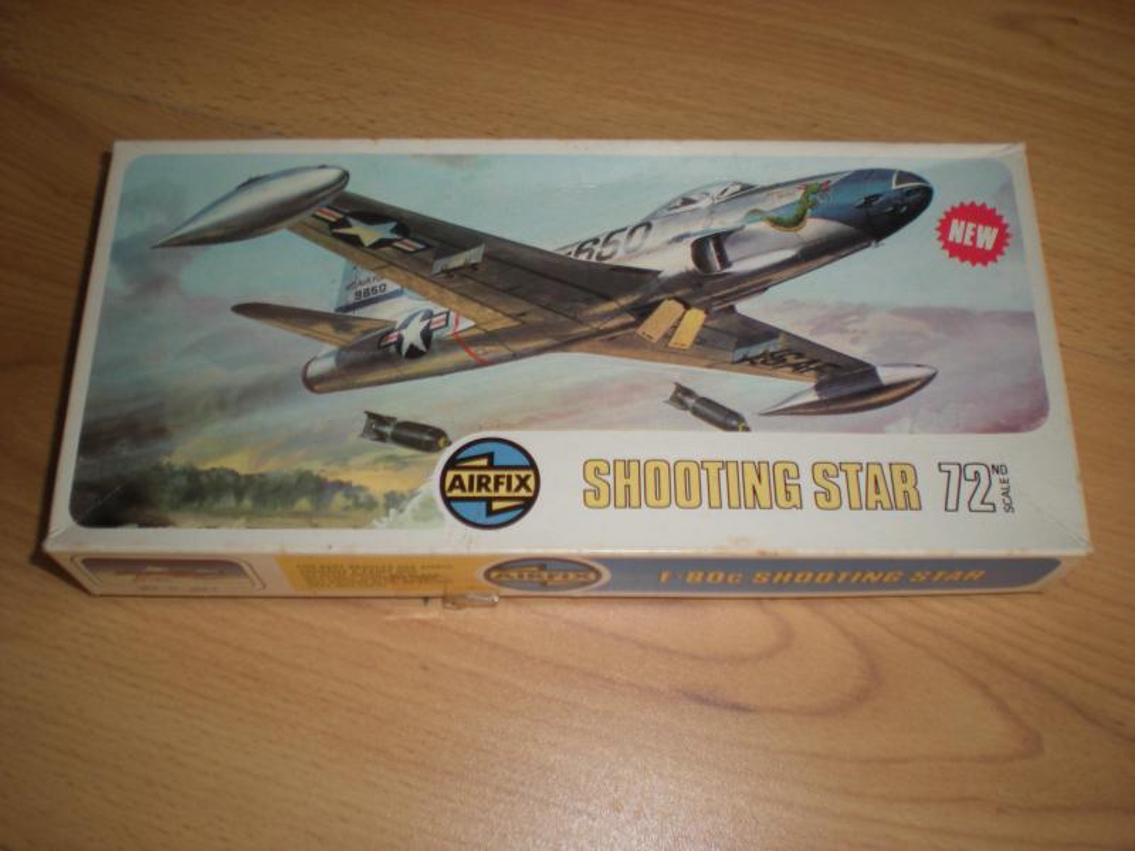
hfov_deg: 49.0
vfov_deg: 37.7
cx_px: 568
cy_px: 426
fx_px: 1246
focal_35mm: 38
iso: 64
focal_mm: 6.3
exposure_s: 1/37.6
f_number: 3.1
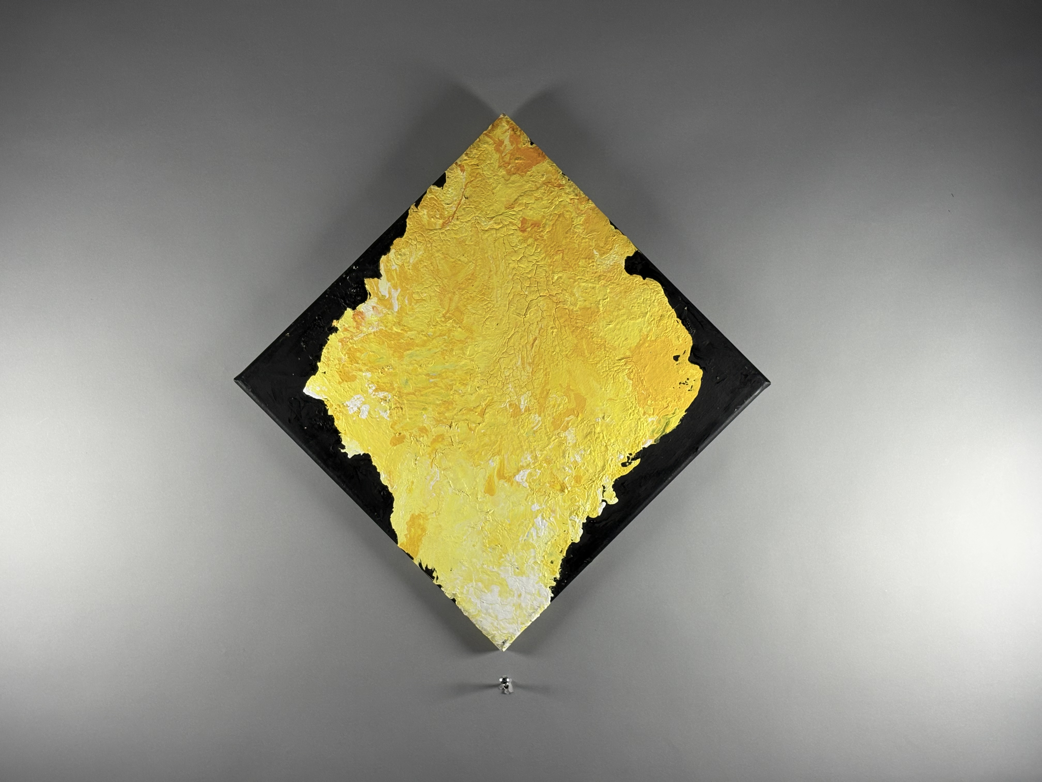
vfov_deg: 28.0
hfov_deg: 36.8
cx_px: 521
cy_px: 391
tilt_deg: +2.3
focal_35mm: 52
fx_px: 1565
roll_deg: +0.5
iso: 50
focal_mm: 5.96
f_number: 1.6
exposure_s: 1/60
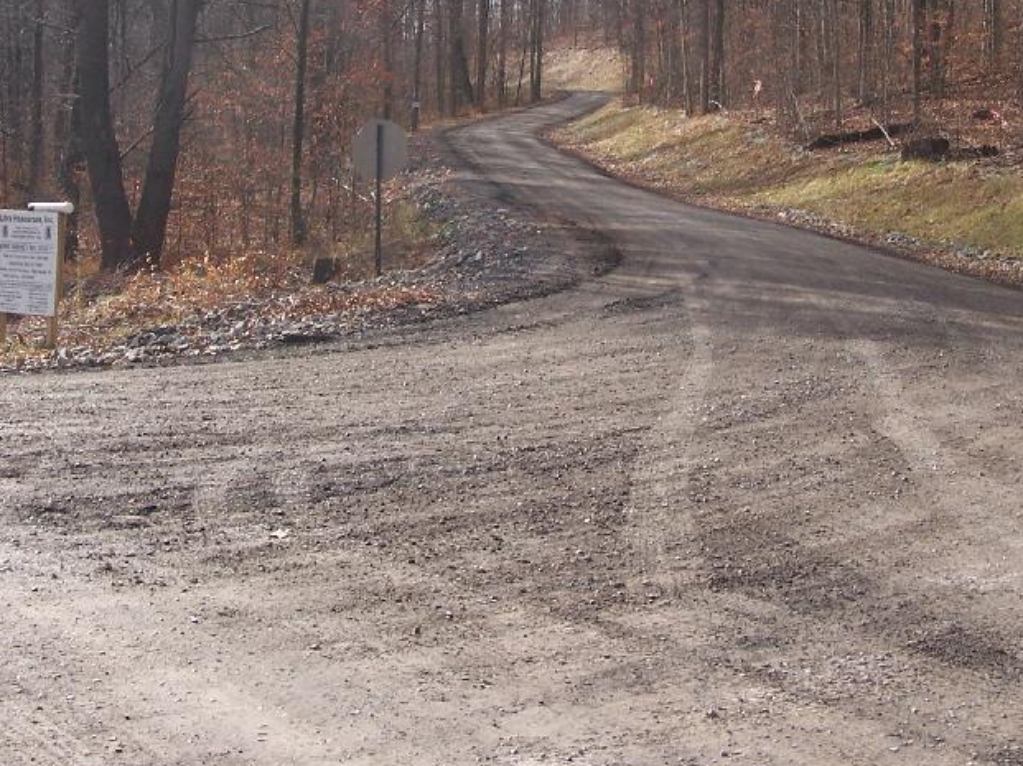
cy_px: 178
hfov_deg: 29.4
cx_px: 445
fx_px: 1949
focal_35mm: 66
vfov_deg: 22.0
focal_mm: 6.7
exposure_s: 1/640
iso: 100
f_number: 4
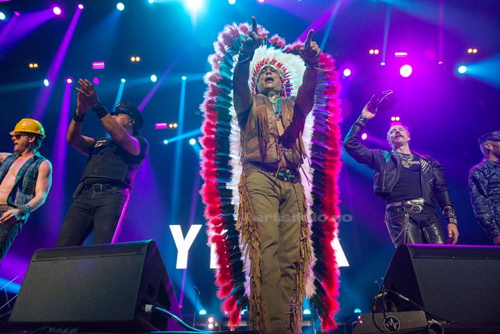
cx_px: 250
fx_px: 334
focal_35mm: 24
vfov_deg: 53.2
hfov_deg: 73.7
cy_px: 167
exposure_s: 1/640
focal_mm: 24
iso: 2500
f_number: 3.5
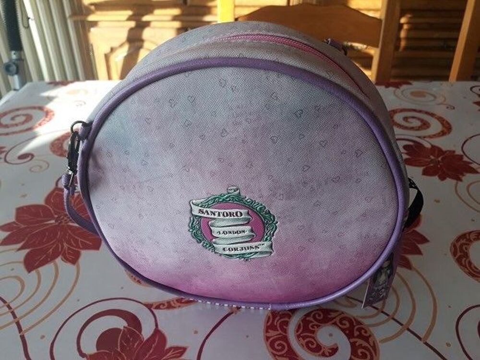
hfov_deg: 65.3
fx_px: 374
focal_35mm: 27
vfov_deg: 51.4
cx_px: 240
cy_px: 180
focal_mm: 3.71
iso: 40
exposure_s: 1/158
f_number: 1.7
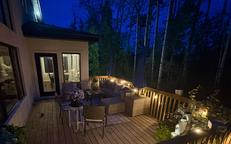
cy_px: 96
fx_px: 120
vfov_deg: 60.8
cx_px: 99
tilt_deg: -16.3
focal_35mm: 19
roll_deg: -0.1
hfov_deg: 87.5
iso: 1600
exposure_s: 1/24
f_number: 2.2
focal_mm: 2.22
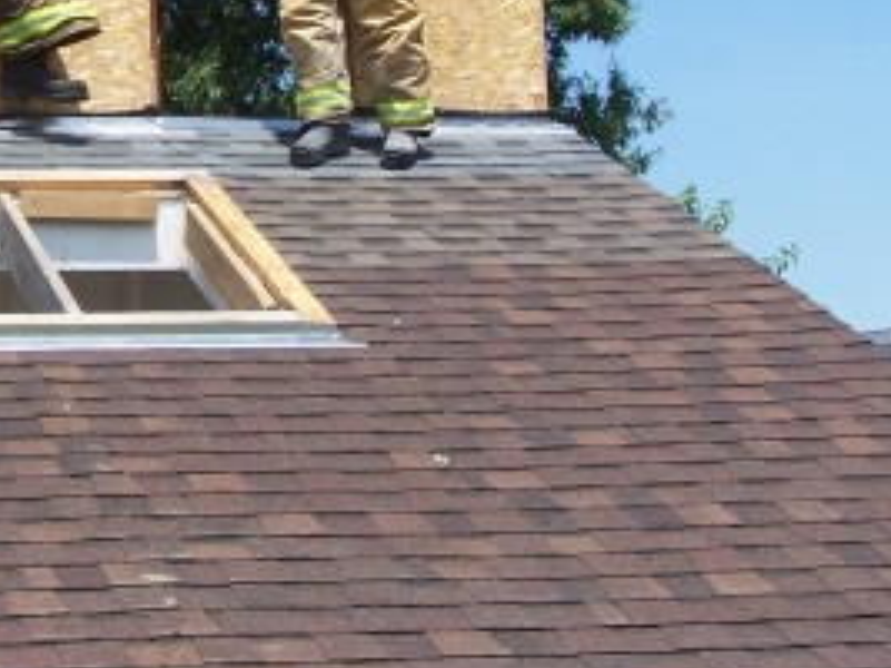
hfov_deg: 19.8
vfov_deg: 15.3
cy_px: 150
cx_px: -10
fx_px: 2470
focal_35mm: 96
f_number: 4
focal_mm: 6.7
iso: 80
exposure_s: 1/750
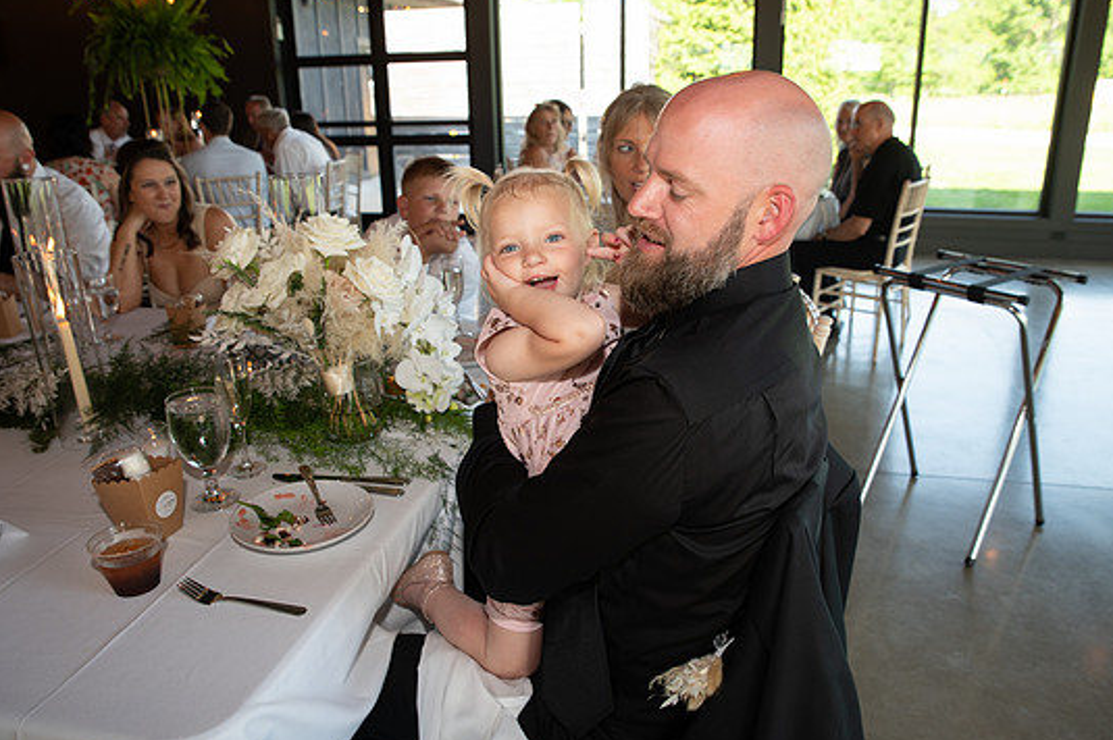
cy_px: 372
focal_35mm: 26
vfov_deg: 49.5
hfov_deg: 69.4
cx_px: 583
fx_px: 803
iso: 200
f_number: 4.5
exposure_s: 1/80
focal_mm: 24
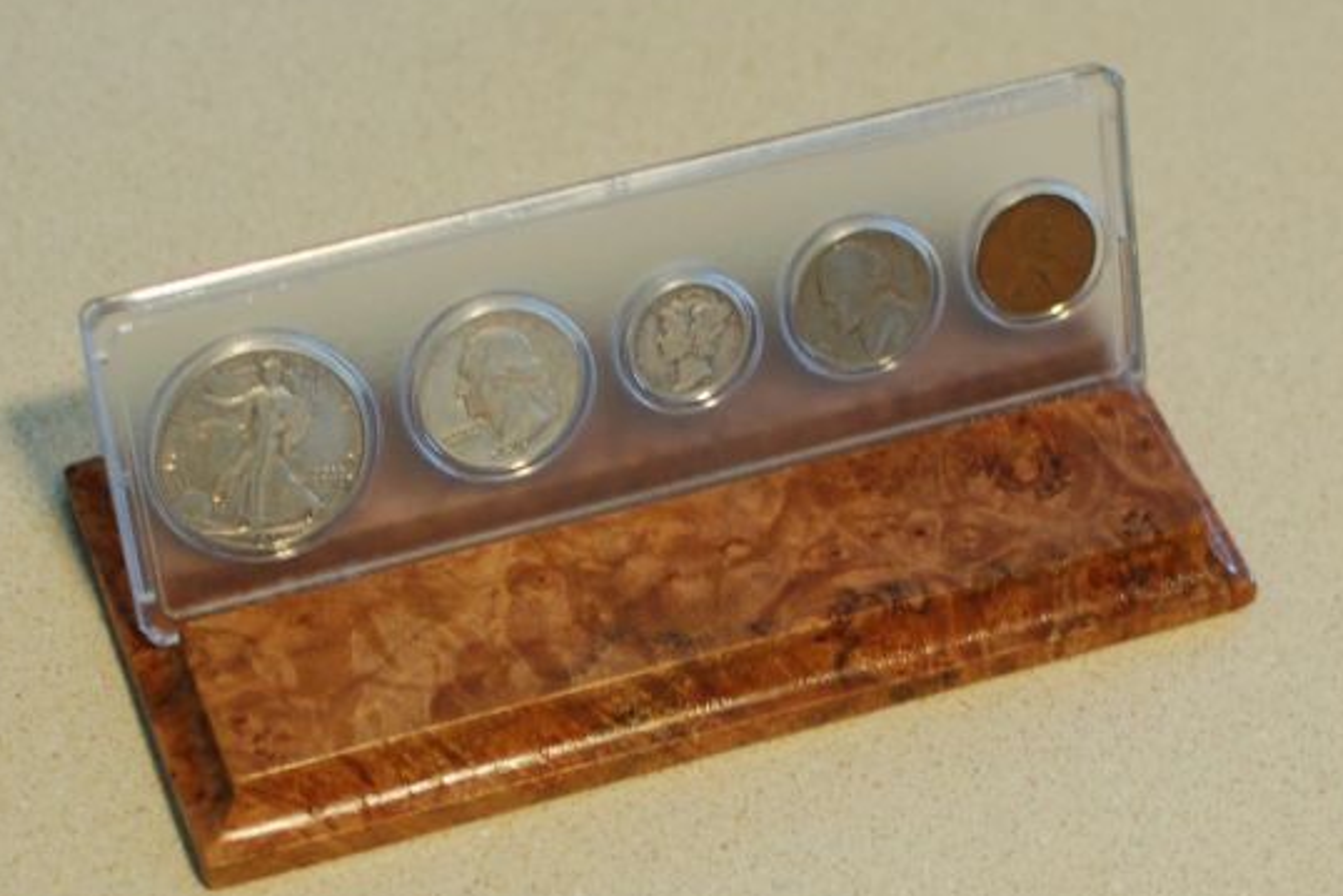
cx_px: 642
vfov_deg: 23.2
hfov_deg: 34.2
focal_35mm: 59
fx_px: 2185
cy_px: 474
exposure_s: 1/30
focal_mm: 35
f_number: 2.8
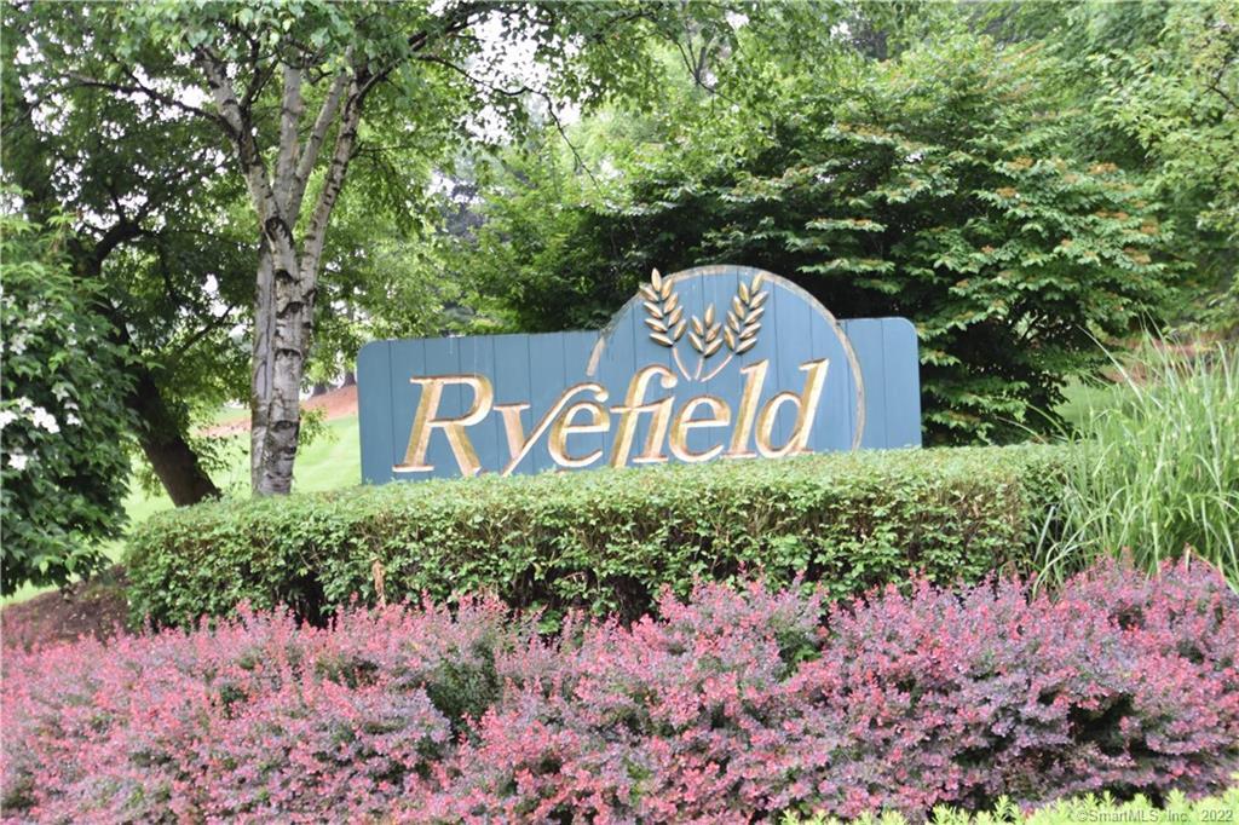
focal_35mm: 36
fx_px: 1239
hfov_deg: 53.1
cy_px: 412
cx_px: 620
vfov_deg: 36.8
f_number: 5
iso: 400
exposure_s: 1/100
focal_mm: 24
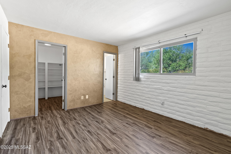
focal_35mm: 16
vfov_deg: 73.8
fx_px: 103
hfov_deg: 96.7
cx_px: 116
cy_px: 77
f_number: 8
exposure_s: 1/80
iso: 400
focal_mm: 16
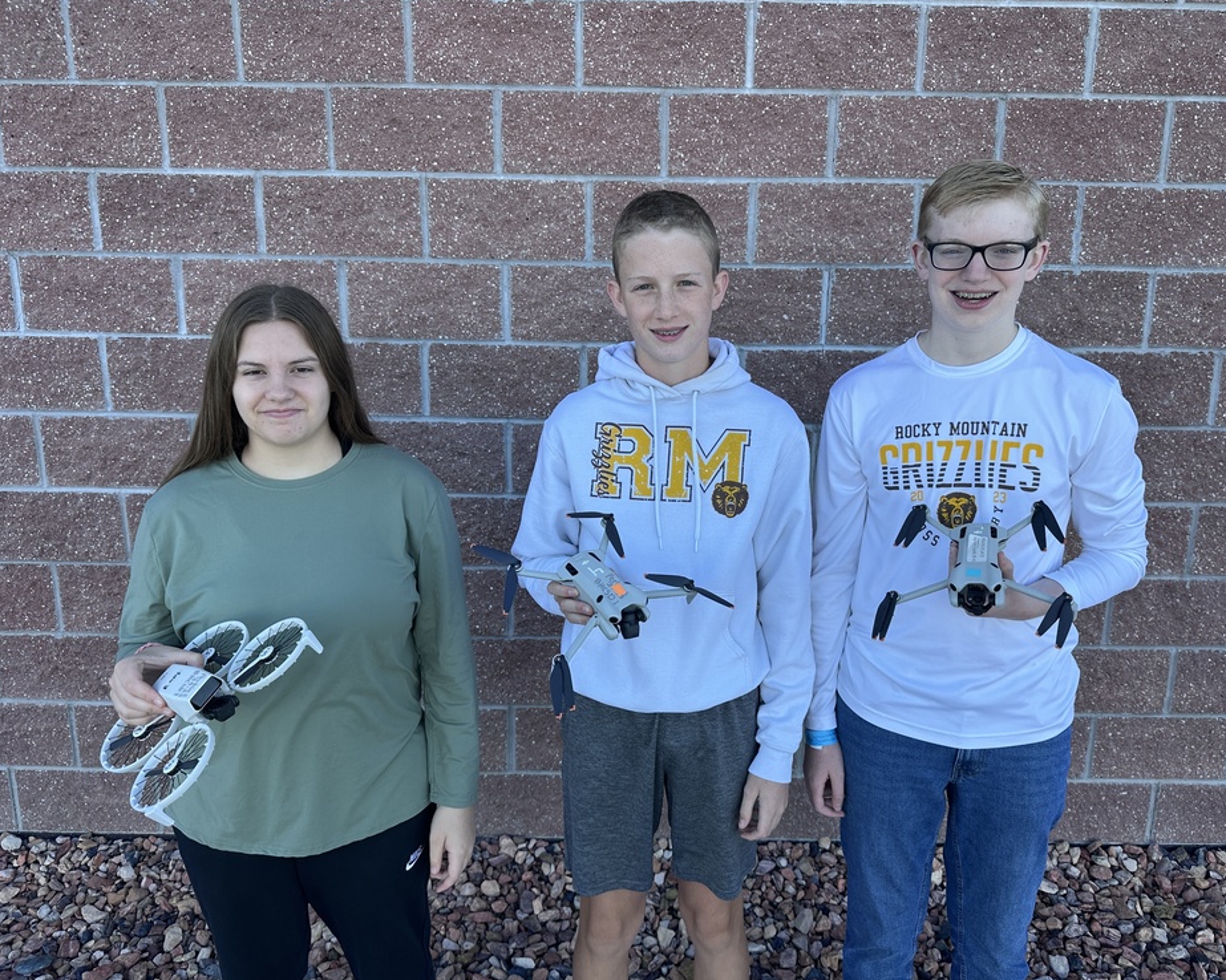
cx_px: 656
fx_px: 943
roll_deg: -0.2
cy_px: 485
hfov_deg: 66.0
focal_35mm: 26
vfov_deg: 54.9
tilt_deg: -12.3
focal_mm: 6.86
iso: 80
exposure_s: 1/654
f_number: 1.78
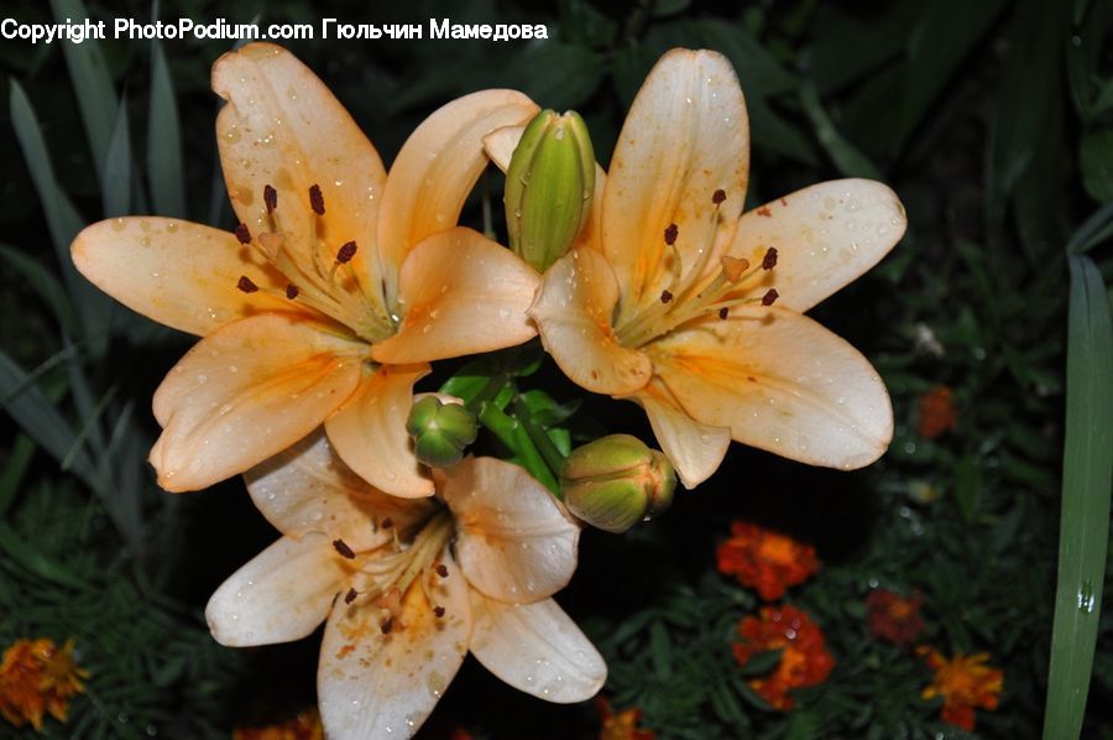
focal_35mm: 68
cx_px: 556
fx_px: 2085
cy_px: 370
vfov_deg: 20.1
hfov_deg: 29.9
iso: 400
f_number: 7.1
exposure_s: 1/30
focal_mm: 45
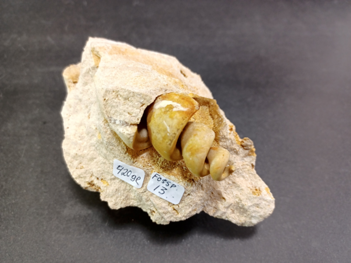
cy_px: 132
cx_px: 176
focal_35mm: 25
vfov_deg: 54.9
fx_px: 253
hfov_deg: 69.4
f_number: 1.8
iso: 125
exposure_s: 1/50
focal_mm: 4.6
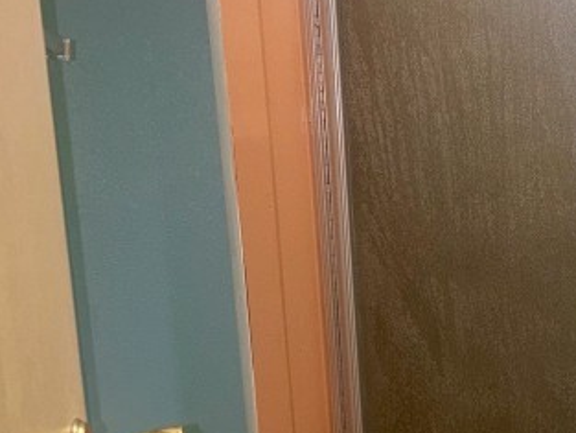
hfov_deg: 19.9
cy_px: 416
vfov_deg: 17.1
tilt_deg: -12.1
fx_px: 1415
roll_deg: +0.0
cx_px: 869
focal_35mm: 85
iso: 32
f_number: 1.6
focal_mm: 5.96
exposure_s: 1/35
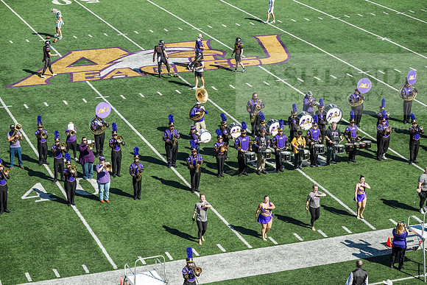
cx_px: 214
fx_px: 1103
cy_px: 142
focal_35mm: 93
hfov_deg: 21.9
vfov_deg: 14.7
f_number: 4
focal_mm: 93
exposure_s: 1/800
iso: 100
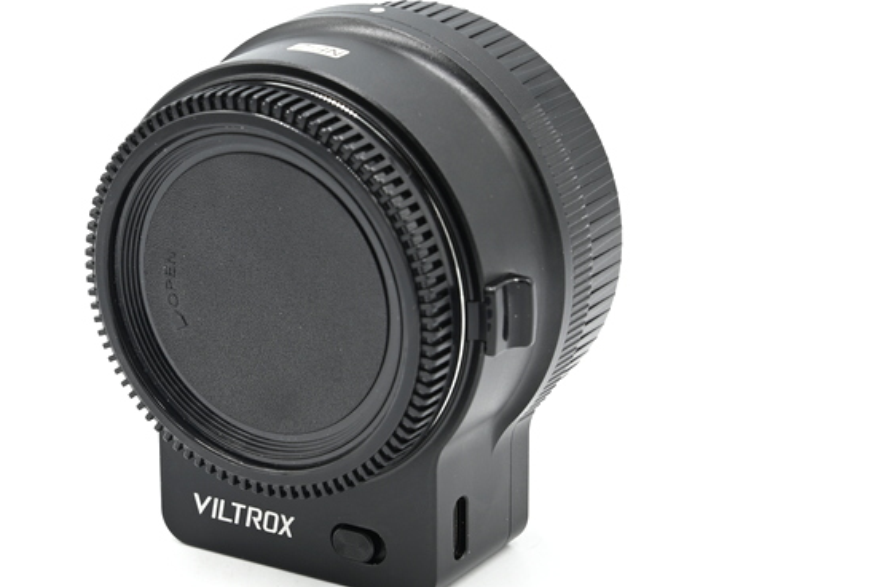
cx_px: 253
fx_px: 3275
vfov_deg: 10.2
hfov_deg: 15.3
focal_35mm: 134
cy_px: 321
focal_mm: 74
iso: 200
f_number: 11
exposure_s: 1/30
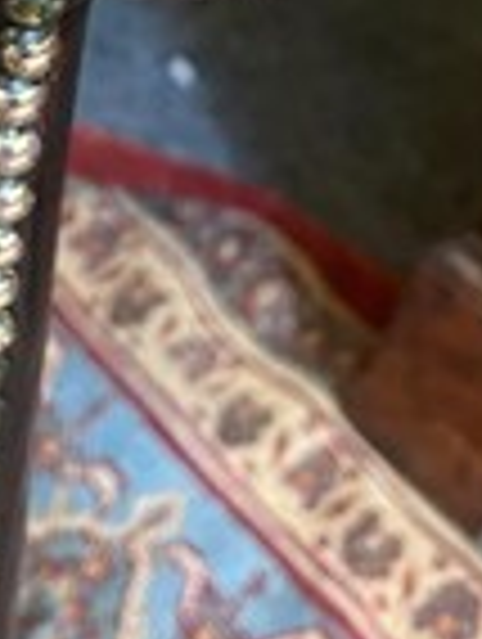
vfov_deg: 24.1
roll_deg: -3.7
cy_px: -140
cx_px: -5
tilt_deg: -40.4
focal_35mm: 73
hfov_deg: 19.6
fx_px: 1351
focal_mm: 5.1
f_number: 1.6
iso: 500
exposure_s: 1/25
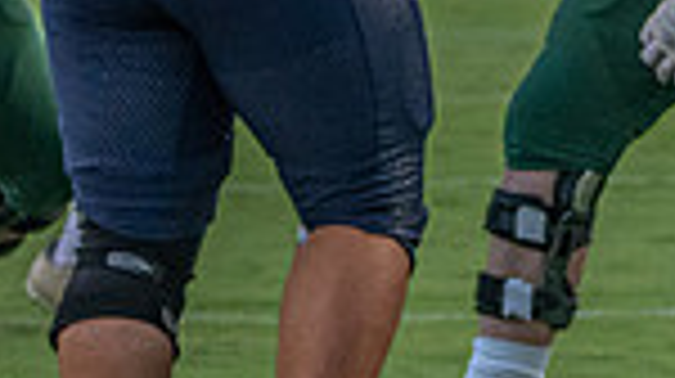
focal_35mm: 656
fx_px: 11729
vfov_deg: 1.8
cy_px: -201
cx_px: 1174
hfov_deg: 3.3
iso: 2000
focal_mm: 126
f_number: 5.6
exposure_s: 1/1250
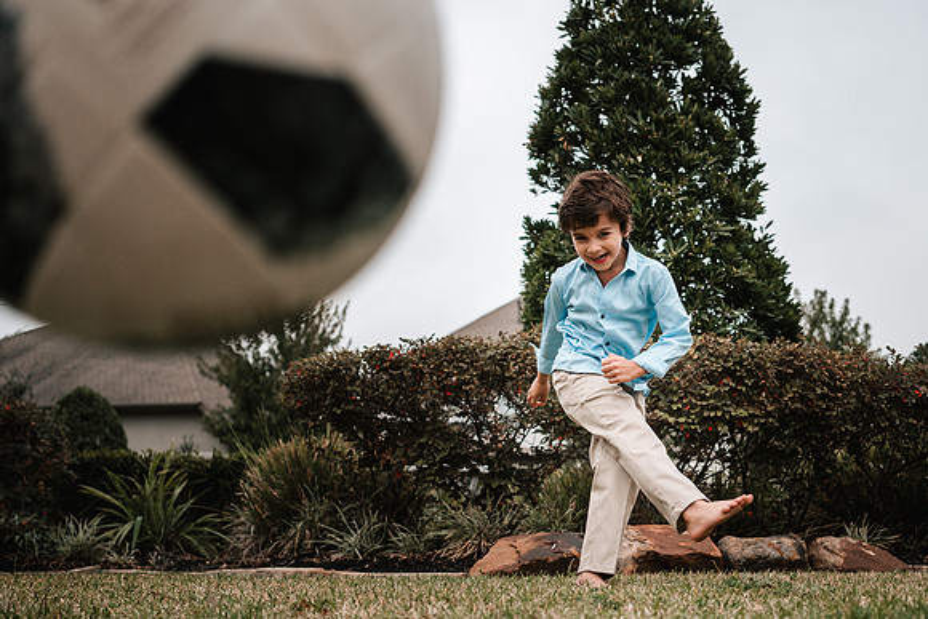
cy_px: 357
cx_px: 535
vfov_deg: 30.8
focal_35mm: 43
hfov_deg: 44.8
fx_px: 1121
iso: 320
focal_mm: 35
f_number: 2.8
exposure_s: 1/800
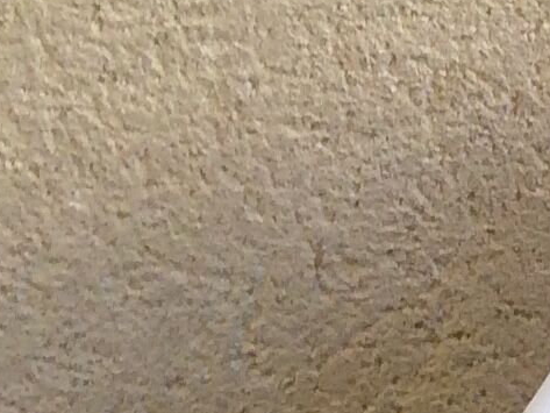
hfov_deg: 8.1
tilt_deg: -16.3
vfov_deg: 6.7
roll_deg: +1.8
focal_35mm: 200
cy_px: -826
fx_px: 3179
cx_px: 1770
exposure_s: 1/50
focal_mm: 4.15
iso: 50
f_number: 2.2
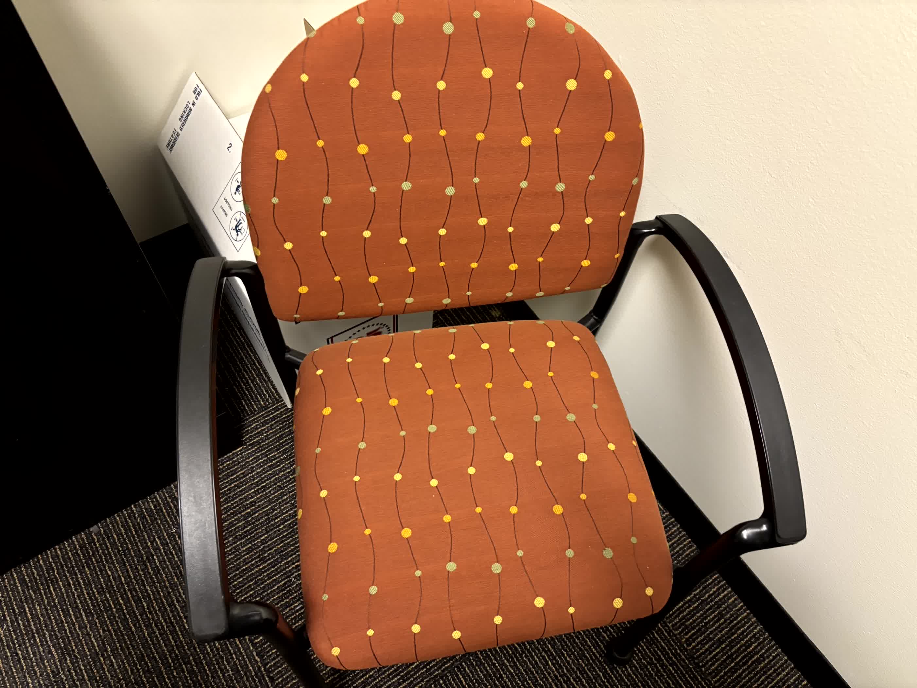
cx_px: 458
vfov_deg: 53.1
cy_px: 344
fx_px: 689
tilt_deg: -61.6
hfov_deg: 67.3
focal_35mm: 26
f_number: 1.6
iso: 500
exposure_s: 1/40
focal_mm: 5.96
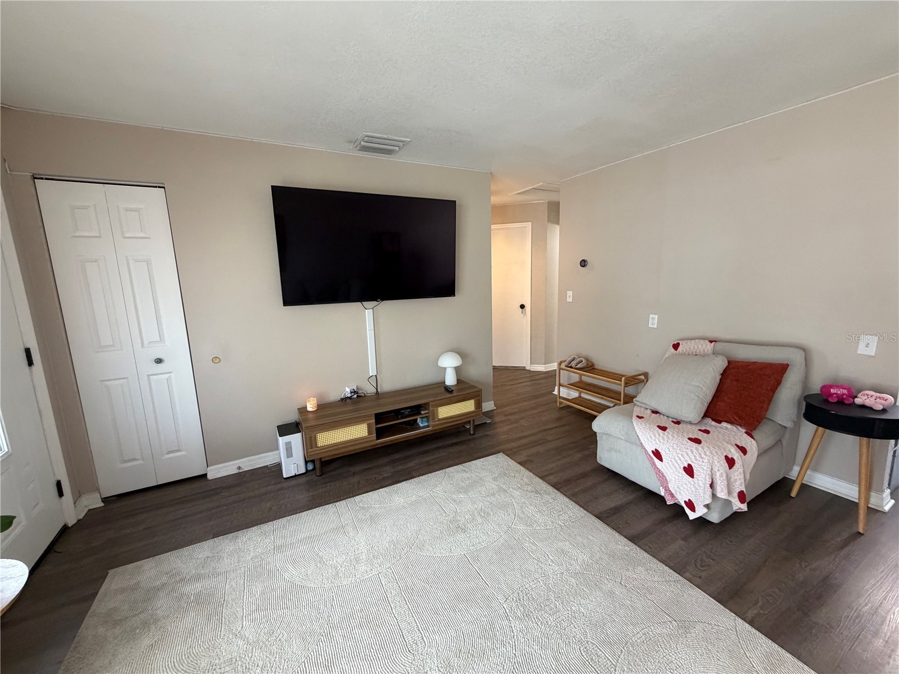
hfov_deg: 102.1
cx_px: 450
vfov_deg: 85.7
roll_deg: +1.9
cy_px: 337
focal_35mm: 14
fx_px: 364
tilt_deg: -10.1
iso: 320
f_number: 2.2
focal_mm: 2.22
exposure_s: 1/60
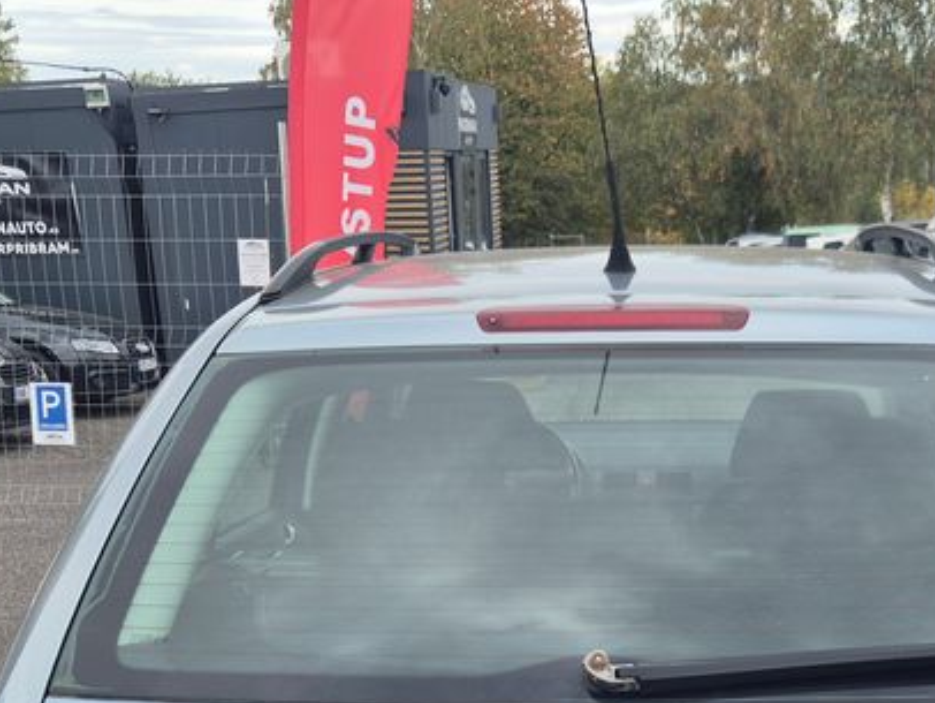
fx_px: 1568
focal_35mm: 58
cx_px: 633
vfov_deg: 23.1
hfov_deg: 32.9
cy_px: 846
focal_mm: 5.4
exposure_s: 1/506
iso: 25
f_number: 1.8
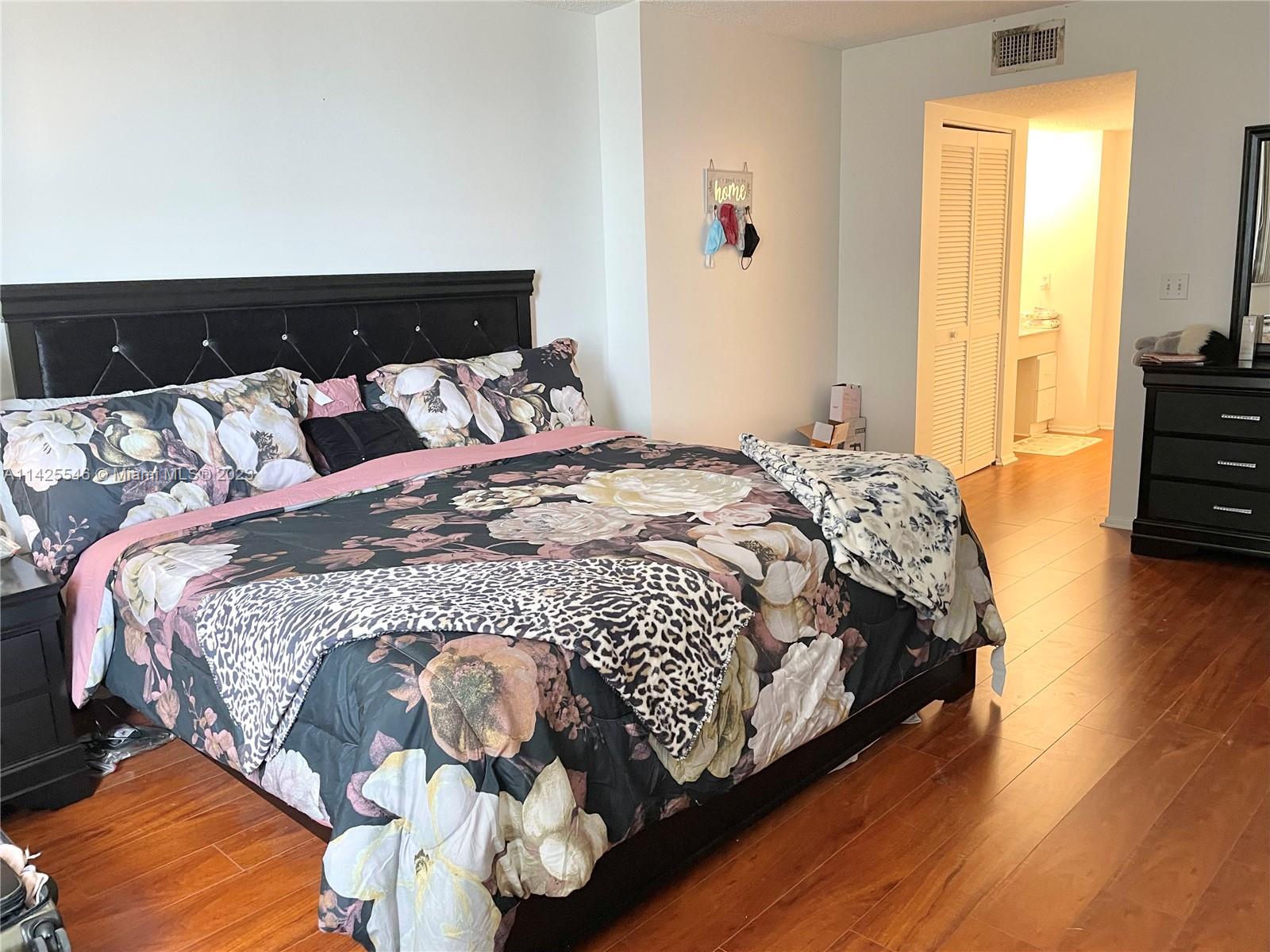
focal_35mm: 26
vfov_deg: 53.0
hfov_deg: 67.3
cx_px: 635
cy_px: 476
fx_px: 954
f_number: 1.6
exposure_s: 1/60
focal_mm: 4.2
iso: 200
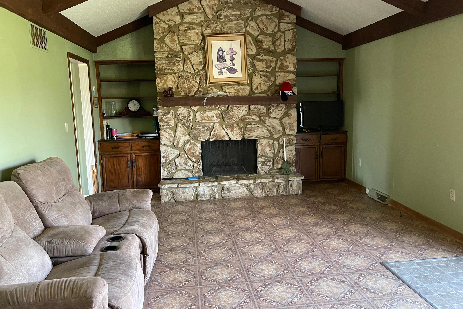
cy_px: 147
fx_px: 360
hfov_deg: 65.5
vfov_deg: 46.4
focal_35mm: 28
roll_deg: +1.5
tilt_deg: -8.3
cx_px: 231
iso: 320
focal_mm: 5.1
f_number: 1.6
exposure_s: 1/60
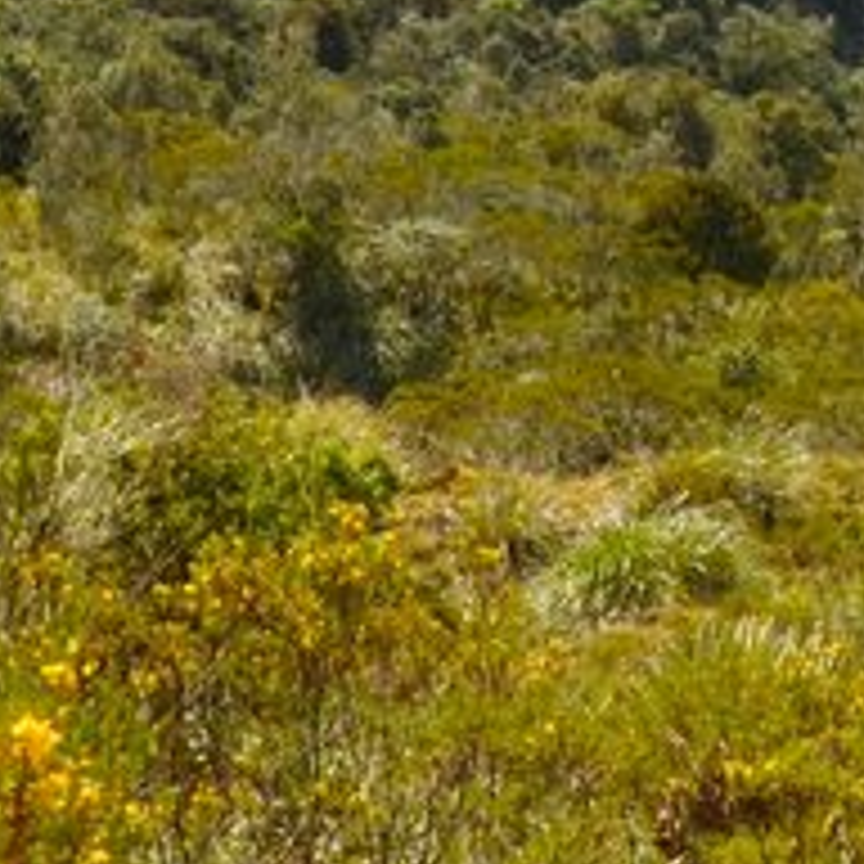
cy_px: -9
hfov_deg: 11.0
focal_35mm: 155
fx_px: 4377
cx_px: 1127
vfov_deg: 11.2
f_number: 9
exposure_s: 1/320
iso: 100
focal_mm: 26
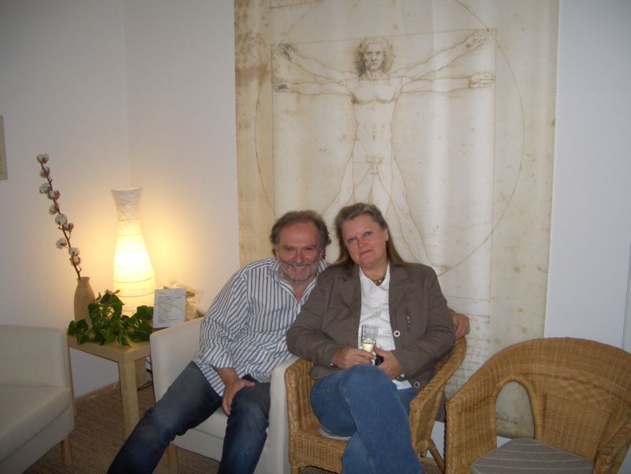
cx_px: 316
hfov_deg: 52.6
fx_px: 638
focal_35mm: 35
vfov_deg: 40.7
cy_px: 237
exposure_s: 1/60
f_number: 2.6
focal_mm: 5.8
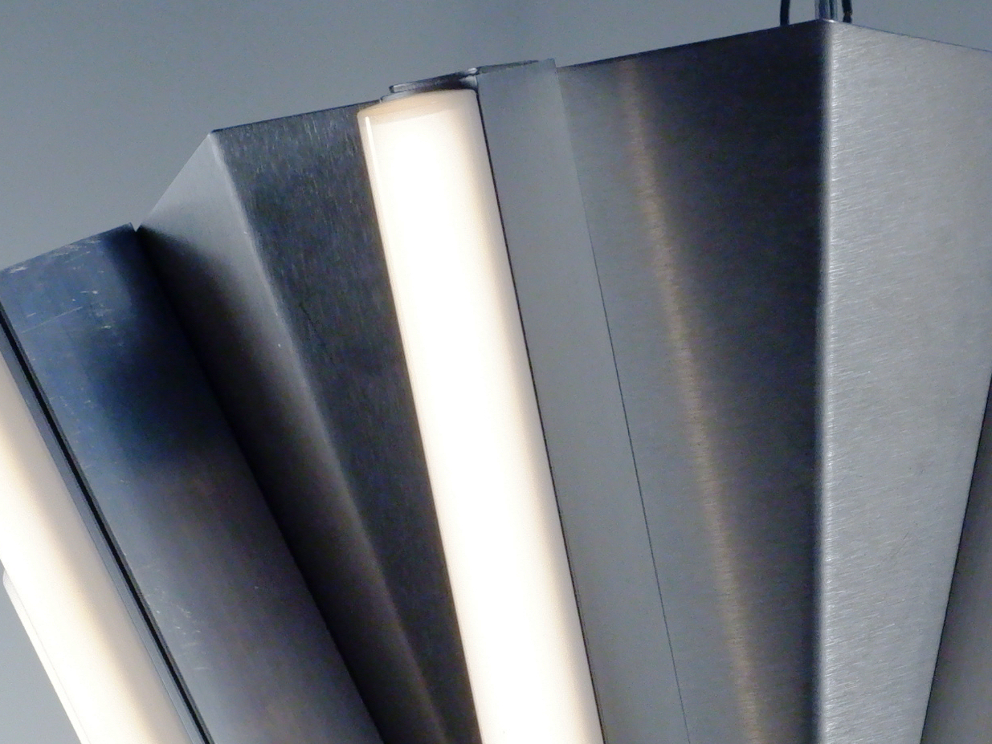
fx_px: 5016
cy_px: 594
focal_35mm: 175
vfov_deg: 8.5
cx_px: 819
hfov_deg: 11.2
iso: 2500
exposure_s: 1/1250
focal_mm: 35
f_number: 14
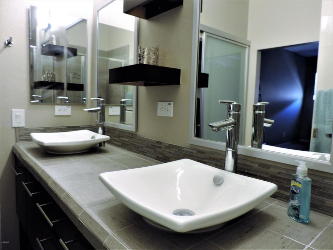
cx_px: 166
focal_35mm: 24
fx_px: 231
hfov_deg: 71.6
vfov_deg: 56.8
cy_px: 125
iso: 400
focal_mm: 4.3
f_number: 3
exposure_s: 1/20
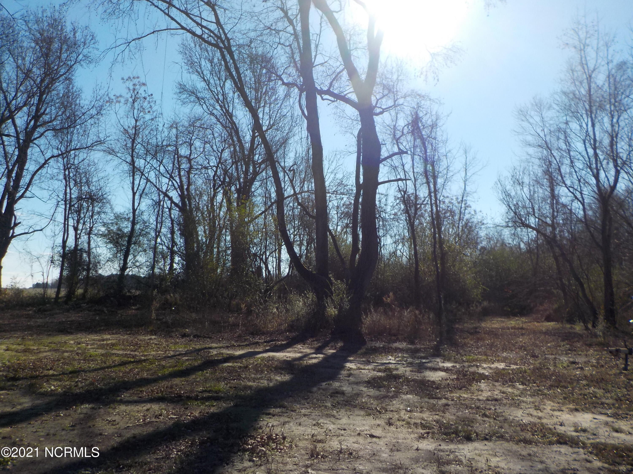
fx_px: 549
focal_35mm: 30
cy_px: 237
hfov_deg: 60.0
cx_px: 316
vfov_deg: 46.8
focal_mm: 4.1
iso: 125
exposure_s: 1/1600
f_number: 3.3
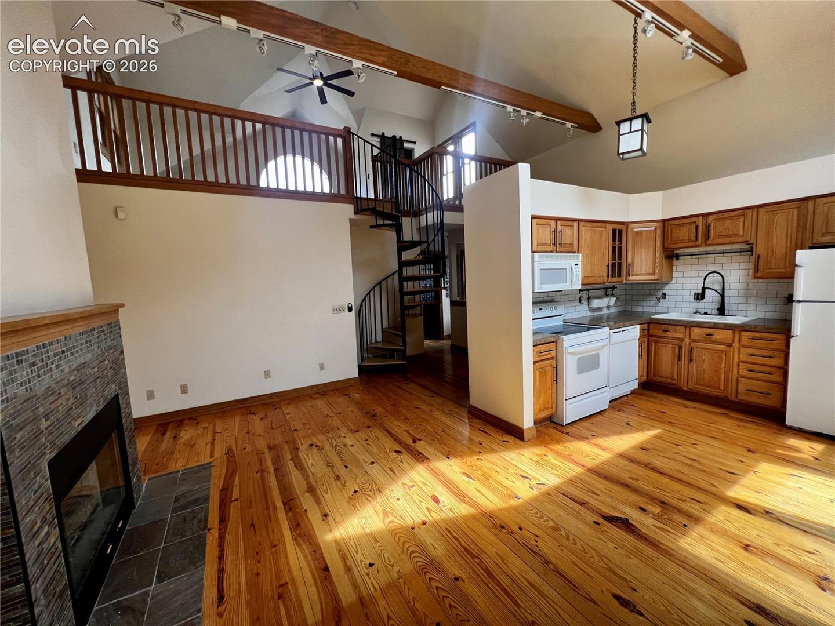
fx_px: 314
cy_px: 313
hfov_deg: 106.2
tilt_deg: -6.6
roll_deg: +2.3
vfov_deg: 89.9
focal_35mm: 13
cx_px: 418
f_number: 1.8
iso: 100
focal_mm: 1.57
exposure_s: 1/99
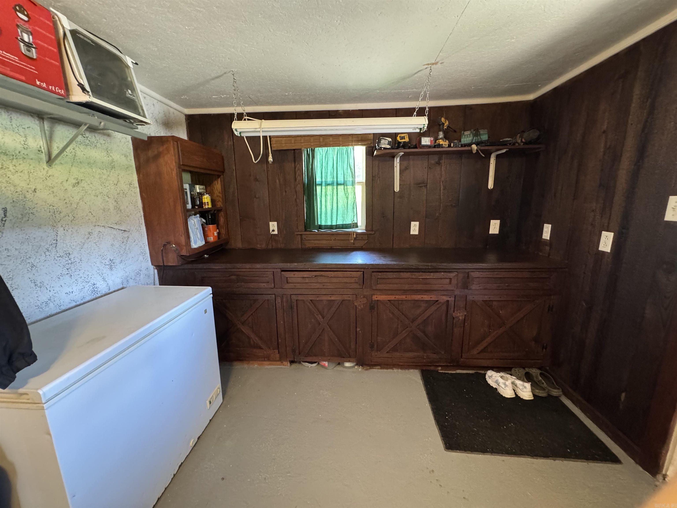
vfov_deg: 85.7
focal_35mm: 14
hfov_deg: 102.1
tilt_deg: -11.9
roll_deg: +1.1
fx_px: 274
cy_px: 254
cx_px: 338
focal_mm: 2.22
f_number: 2.2
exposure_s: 1/40
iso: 1000
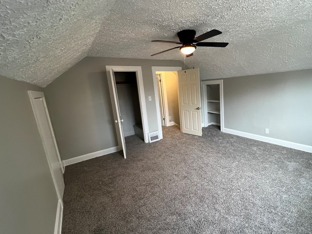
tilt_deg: -11.9
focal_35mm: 16
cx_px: 183
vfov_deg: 78.1
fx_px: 144
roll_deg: +3.7
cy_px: 117
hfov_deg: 93.5
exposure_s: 1/60
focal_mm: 1.57
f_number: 1.8
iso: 160
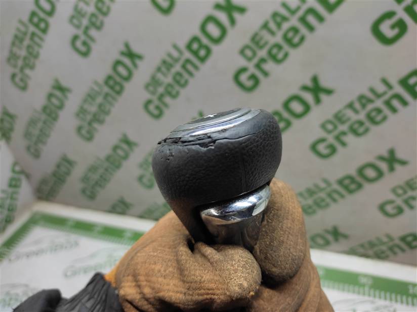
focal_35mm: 26
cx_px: 208
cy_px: 156
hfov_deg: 67.3
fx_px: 313
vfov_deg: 53.1
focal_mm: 4.74
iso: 152
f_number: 1.79
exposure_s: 1/33
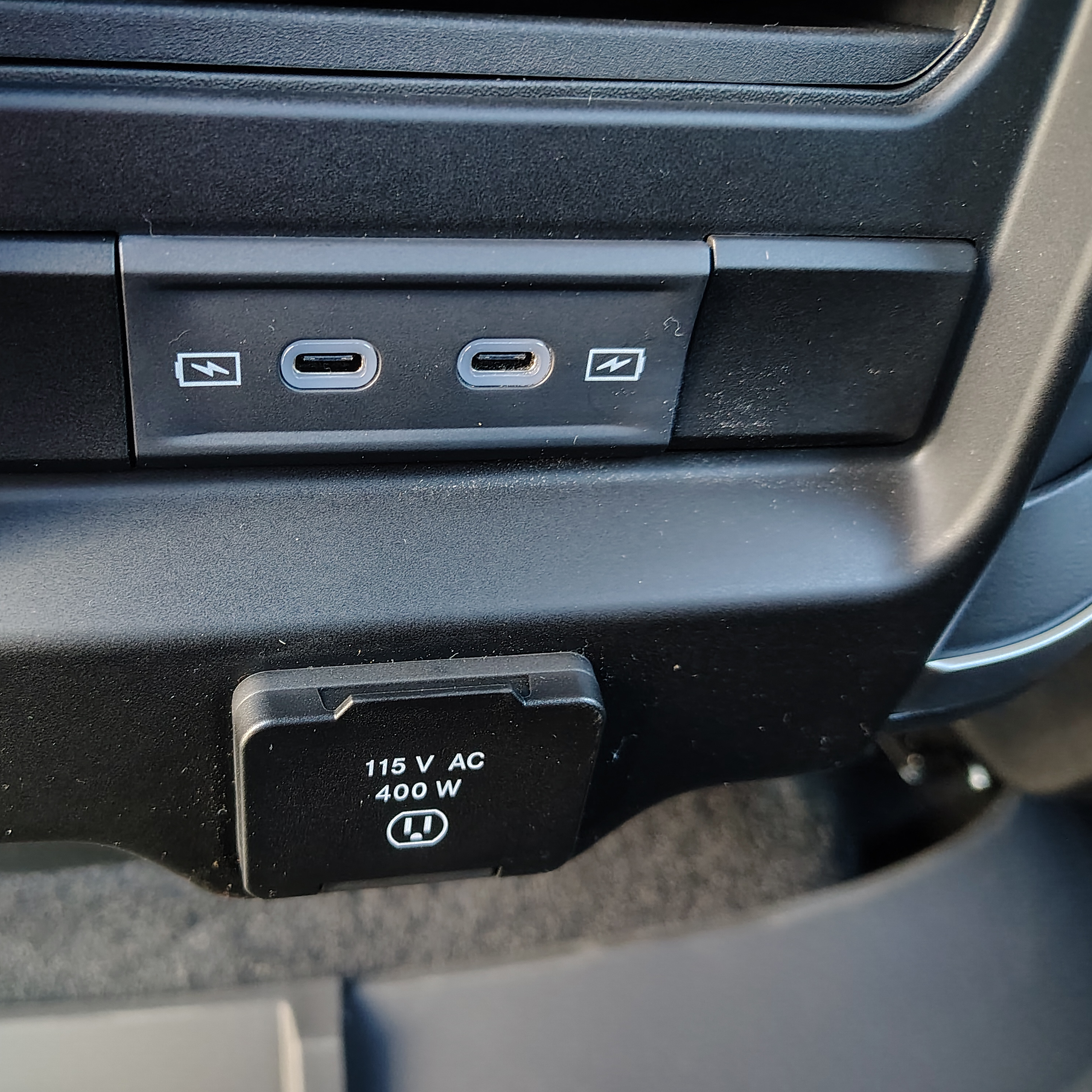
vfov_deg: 55.6
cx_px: 375
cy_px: 554
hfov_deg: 54.6
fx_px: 1035
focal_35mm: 29
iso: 3163
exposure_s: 1/33.3
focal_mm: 5.56
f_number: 1.8
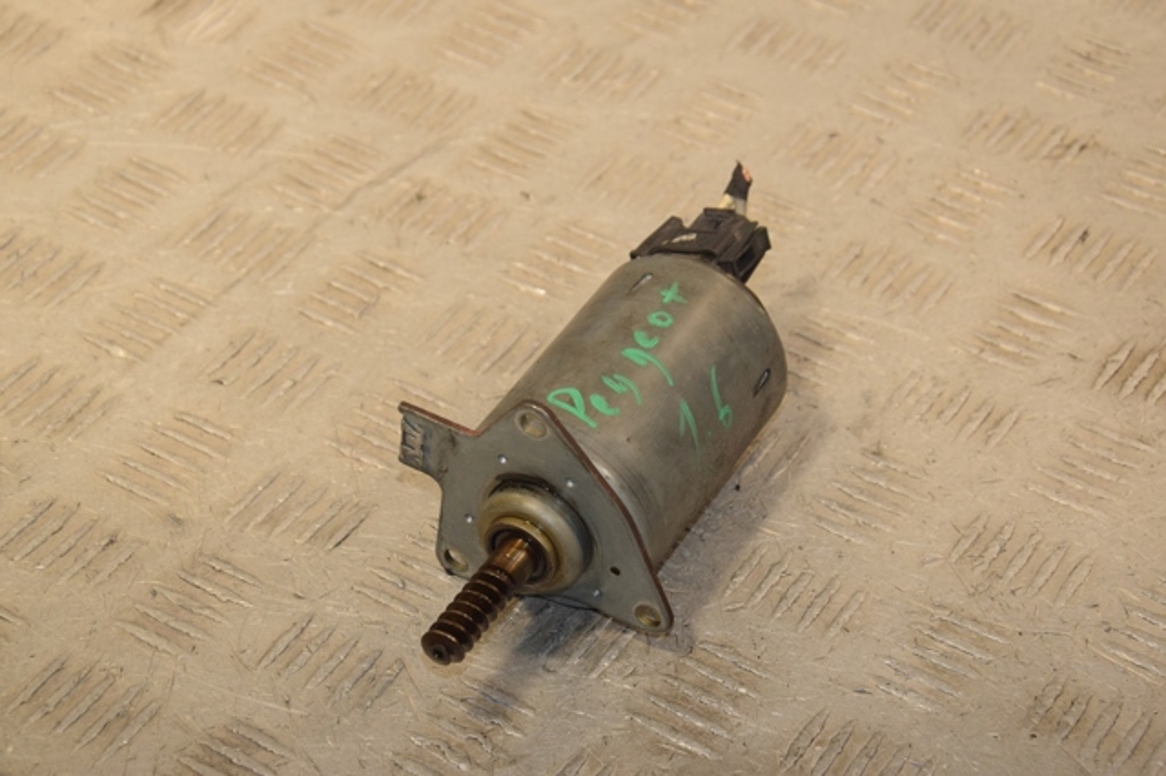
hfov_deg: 21.9
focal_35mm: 93
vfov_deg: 14.7
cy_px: 388
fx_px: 3010
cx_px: 583
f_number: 7.1
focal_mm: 62
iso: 800
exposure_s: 1/200
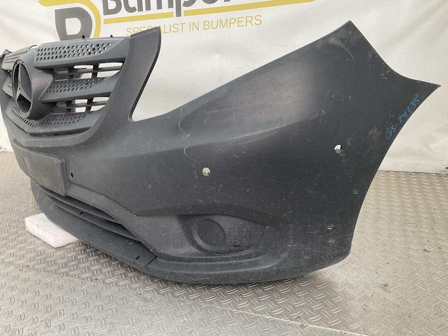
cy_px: 168
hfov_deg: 61.7
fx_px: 375
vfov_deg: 48.2
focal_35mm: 29
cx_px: 224
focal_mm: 3
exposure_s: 1/120
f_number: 1.8
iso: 32
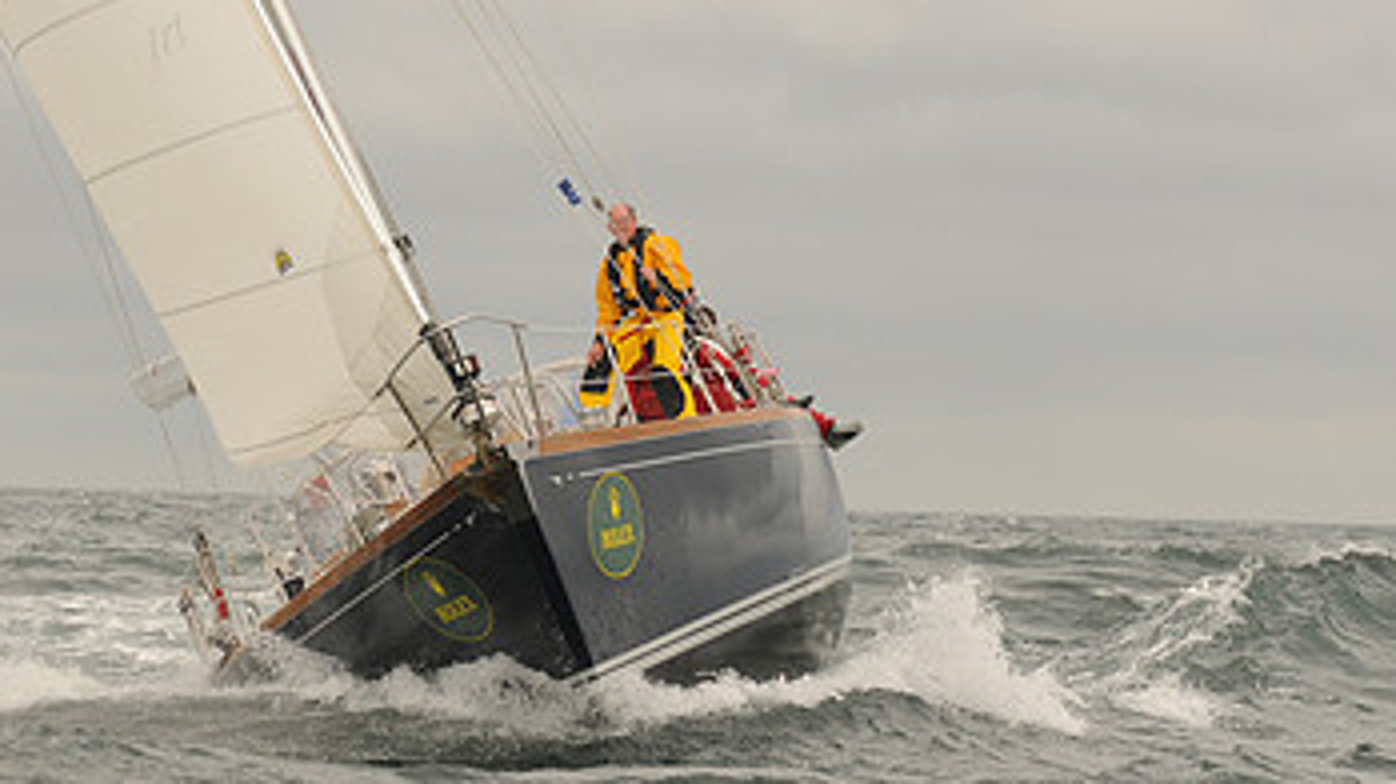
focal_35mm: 214
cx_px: 508
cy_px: 250
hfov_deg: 10.1
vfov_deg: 5.7
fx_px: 7918
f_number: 5
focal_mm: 82
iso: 200
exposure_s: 1/1000
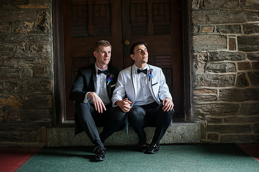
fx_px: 360
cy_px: 86
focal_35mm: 50
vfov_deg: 27.0
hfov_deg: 39.6
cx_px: 130
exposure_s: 1/400
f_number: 2.2
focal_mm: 50
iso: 800
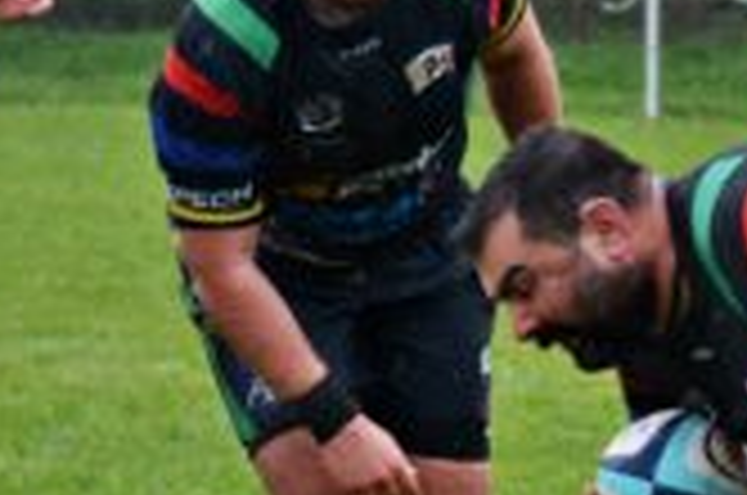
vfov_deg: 2.4
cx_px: 814
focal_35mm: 565
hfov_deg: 3.7
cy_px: 446
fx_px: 11701
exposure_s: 1/500
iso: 500
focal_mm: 78
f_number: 4.5
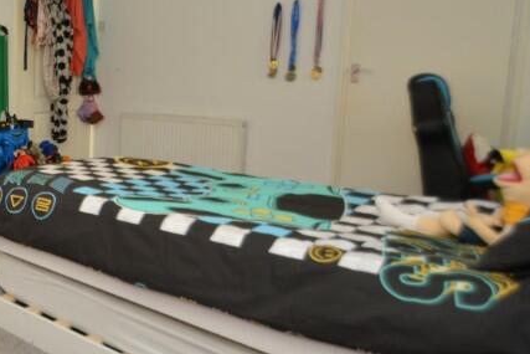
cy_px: 123
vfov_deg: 36.6
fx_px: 530
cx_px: -26
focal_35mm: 36
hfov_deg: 43.6
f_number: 3.5
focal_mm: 10
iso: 100
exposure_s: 1/15
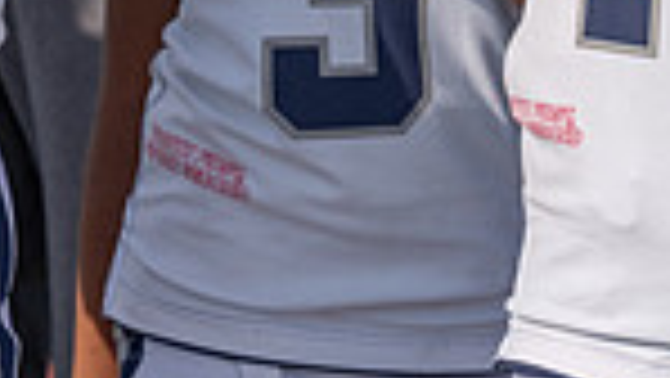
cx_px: 746
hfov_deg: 2.7
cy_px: -358
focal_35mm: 804
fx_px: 14291
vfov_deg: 1.5
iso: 100
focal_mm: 191
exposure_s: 1/4000
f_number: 2.8
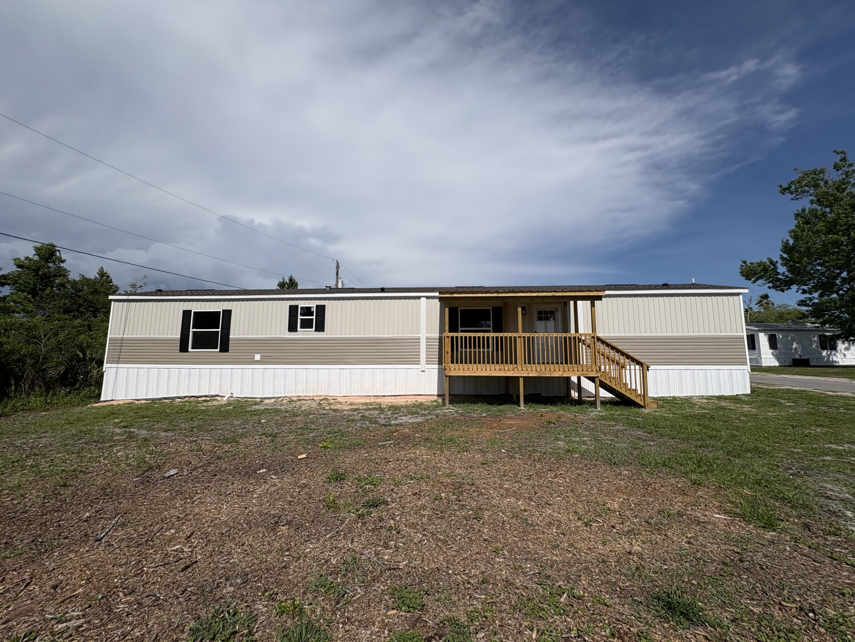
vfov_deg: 85.7
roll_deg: +0.6
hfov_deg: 102.1
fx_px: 346
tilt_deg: +7.0
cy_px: 321
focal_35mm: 14
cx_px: 428
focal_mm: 2.22
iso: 50
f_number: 2.2
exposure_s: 1/5263
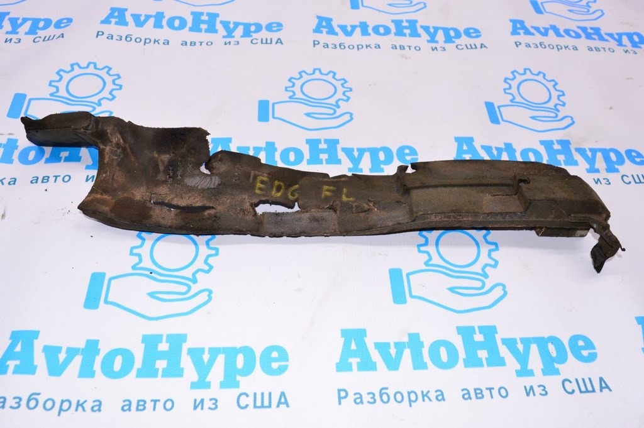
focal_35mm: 30
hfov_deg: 62.0
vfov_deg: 43.5
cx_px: 322
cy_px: 214
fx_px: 536
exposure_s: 1/125
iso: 1600
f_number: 8
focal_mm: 20
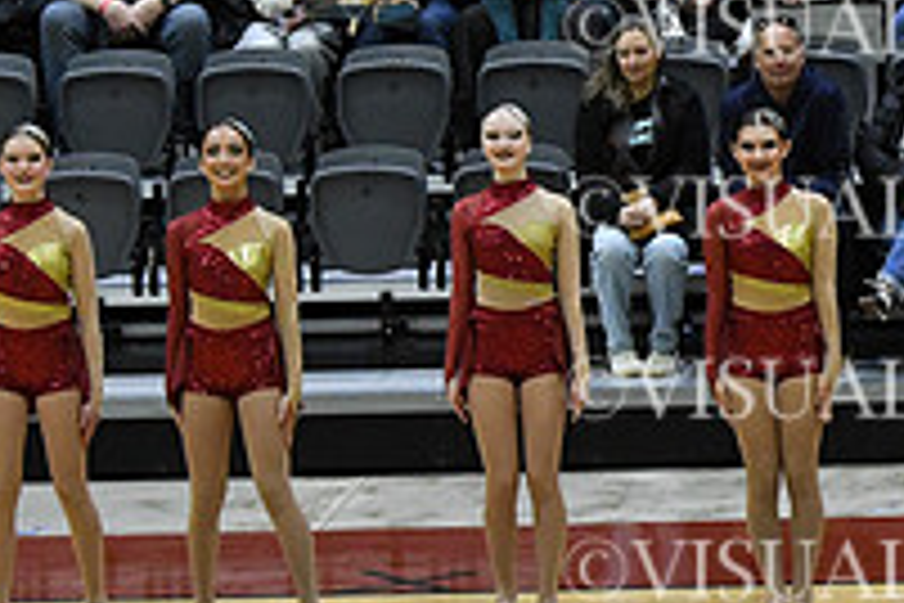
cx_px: 1214
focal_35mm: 303
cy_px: 479
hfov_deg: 6.7
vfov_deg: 4.5
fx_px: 7608
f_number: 4
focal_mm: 70
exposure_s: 1/500
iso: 5000
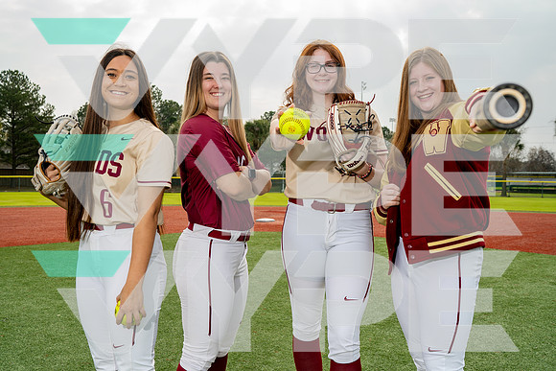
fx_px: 541
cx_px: 278
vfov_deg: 37.9
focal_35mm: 35
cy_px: 186
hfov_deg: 54.4
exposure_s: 1/250
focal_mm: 35
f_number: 5.6
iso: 80
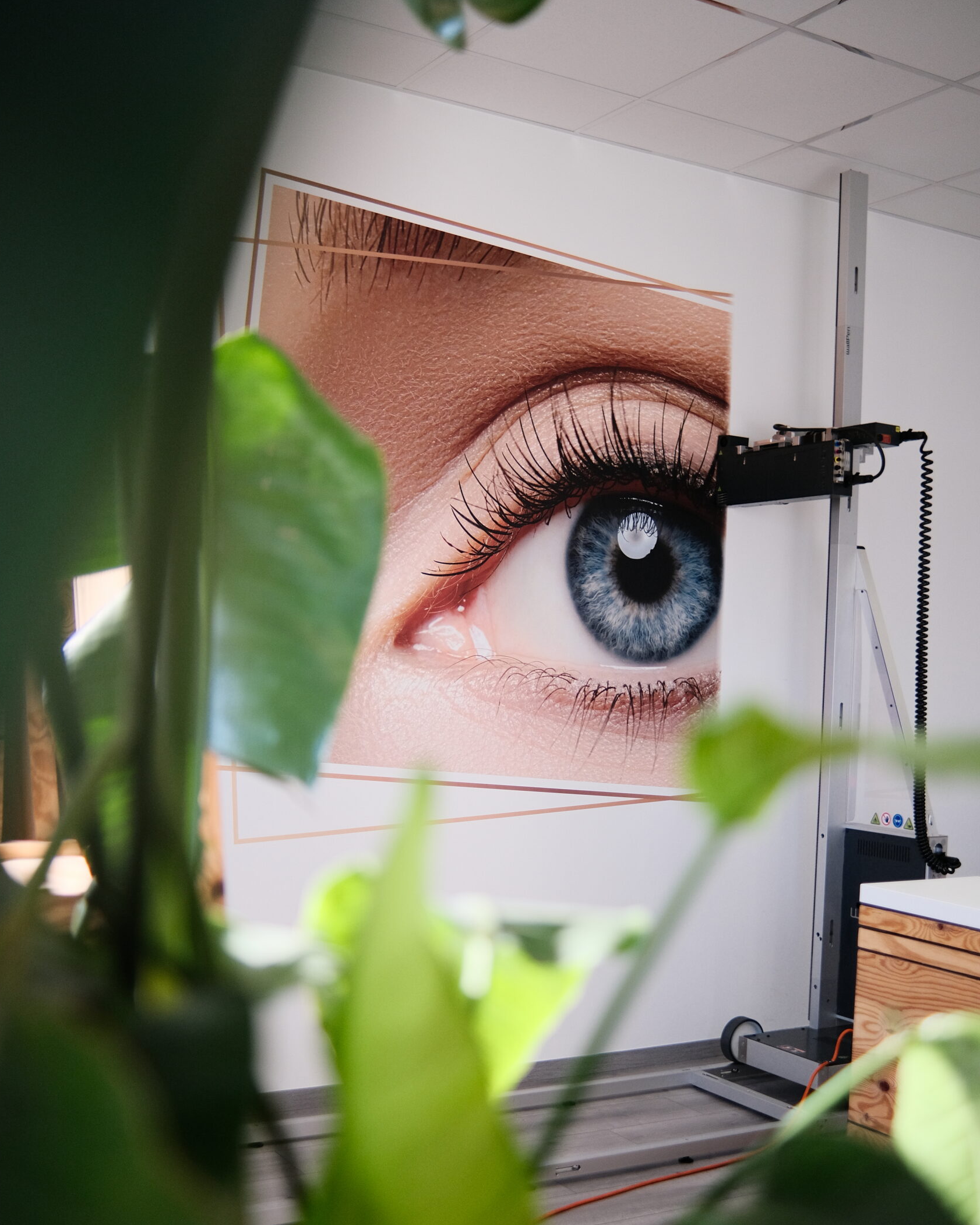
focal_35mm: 40
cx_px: 489
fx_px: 1450
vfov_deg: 45.7
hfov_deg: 37.3
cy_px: 703
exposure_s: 1/1100
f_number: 1.4
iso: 640
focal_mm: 23
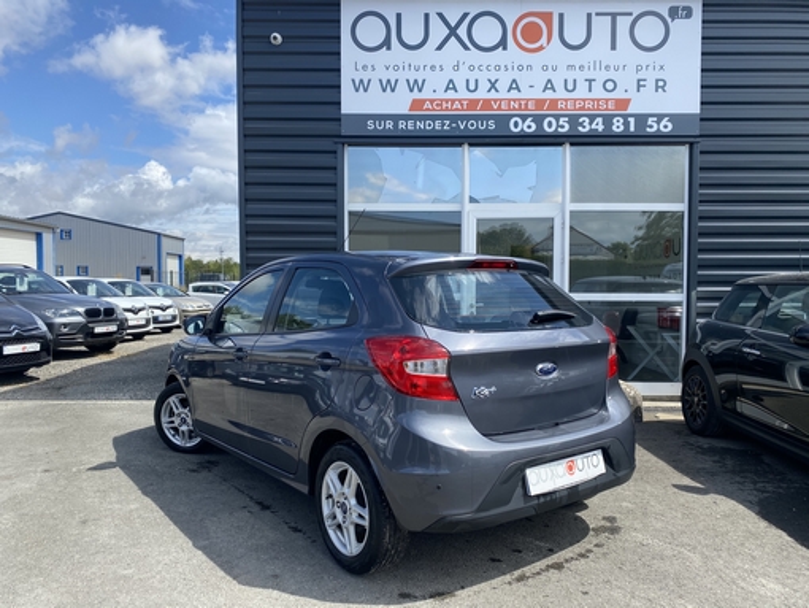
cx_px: 404
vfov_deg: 53.1
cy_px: 304
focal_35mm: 26
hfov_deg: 67.3
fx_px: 608
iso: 32
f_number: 1.8
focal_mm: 4.25
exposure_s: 1/2183
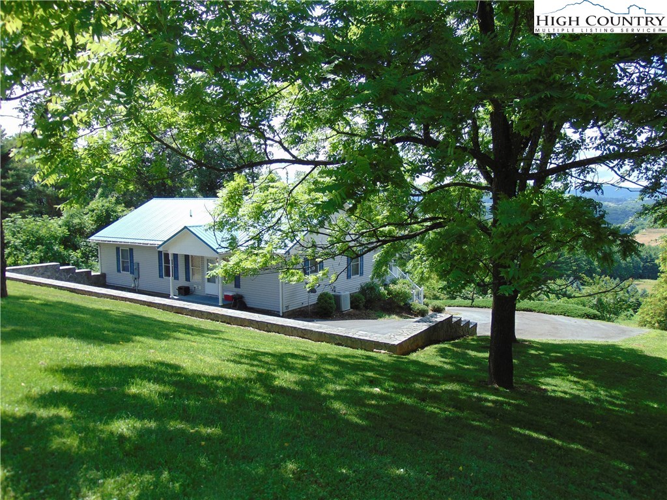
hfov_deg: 65.3
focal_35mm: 27
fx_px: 520
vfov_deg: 51.4
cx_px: 334
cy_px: 250
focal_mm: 4.9
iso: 80
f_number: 3
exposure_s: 1/500
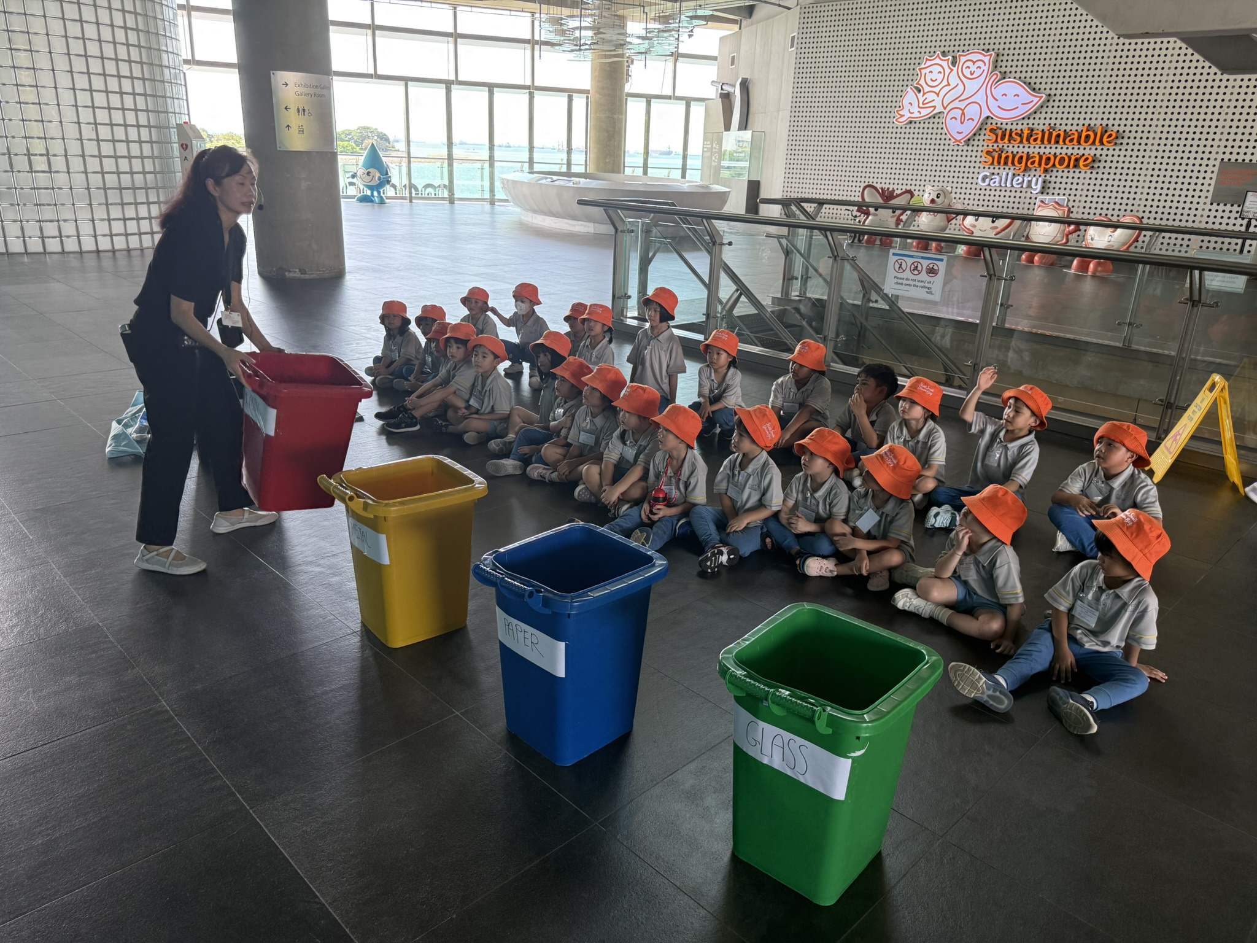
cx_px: 628
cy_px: 472
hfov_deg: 71.6
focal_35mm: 24
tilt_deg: -18.6
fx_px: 872
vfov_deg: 56.8
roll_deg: -2.4
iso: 200
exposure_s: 1/153
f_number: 1.78
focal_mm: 6.76
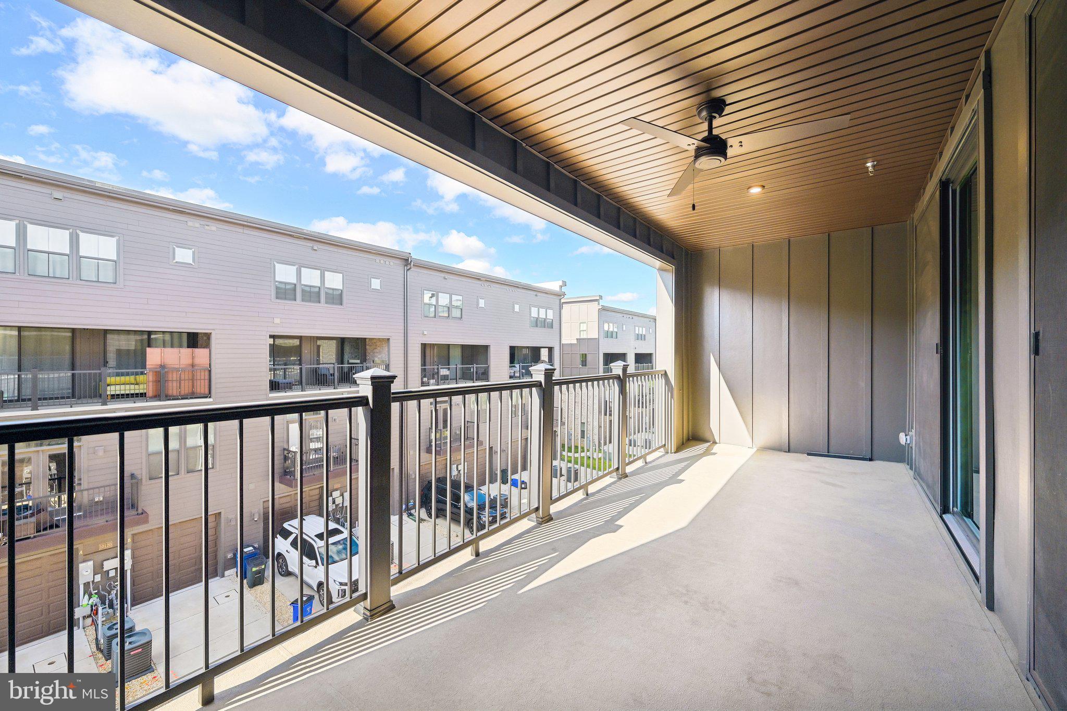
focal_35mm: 14
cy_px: 356
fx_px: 415
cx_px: 534
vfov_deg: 81.2
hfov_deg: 104.3
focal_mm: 14
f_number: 8
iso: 100
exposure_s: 1/160
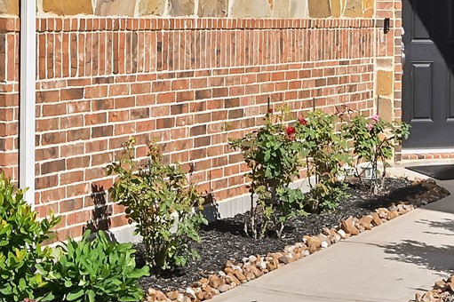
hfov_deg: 19.6
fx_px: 1285
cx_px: 27
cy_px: -112
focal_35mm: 102
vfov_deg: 12.9
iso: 1000
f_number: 20
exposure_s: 1/320
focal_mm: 24
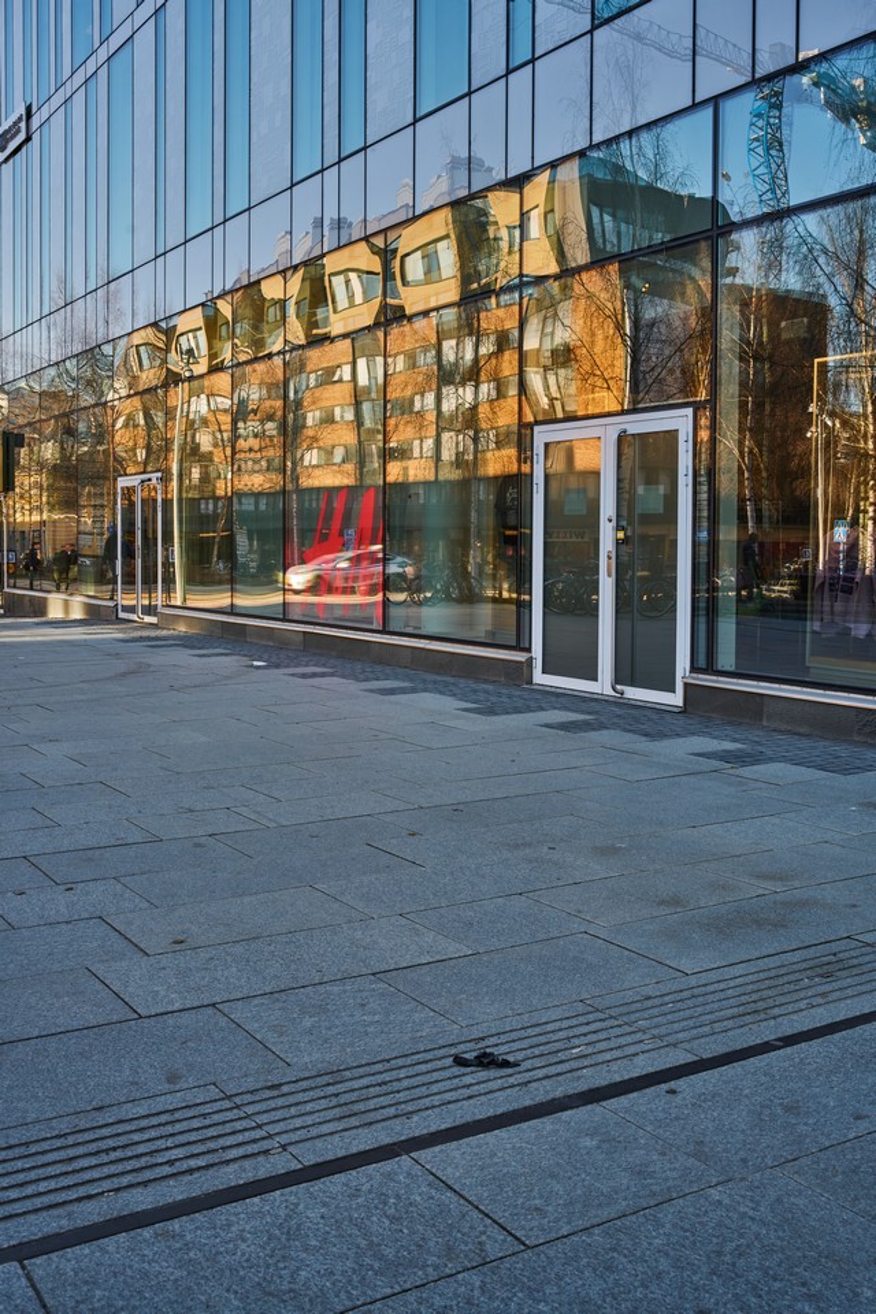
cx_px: 438
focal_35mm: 35
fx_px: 1277
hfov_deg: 37.9
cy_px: 657
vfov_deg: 54.4
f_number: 11
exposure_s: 1/40
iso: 100
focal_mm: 35
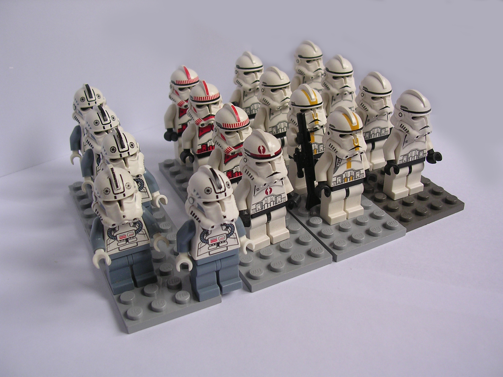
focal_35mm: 38
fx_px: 552
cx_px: 252
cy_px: 188
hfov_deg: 49.0
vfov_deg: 37.7
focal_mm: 5.8
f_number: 2.8
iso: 100
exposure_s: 1/54.9
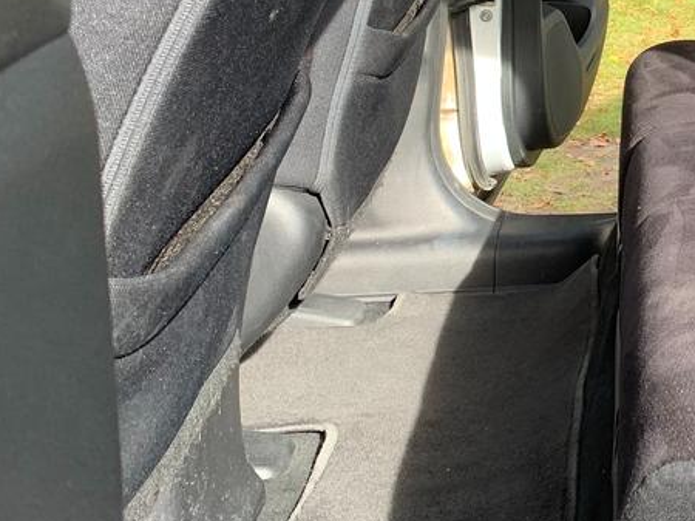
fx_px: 1485
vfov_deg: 19.4
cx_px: 947
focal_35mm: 74
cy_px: 9
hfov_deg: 22.9
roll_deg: -1.7
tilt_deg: -10.4
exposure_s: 1/122
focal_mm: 4.25
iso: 25
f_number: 1.8
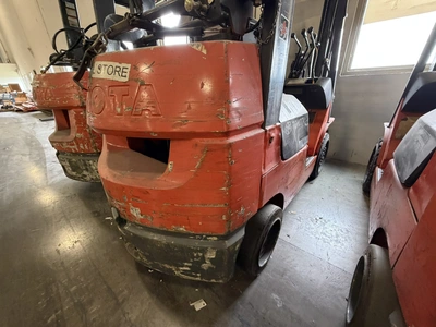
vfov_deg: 85.7
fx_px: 176
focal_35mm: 14
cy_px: 164
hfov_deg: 102.1
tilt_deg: -23.6
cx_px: 218
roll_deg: +2.4
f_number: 2.2
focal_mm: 2.22
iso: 400
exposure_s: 1/60
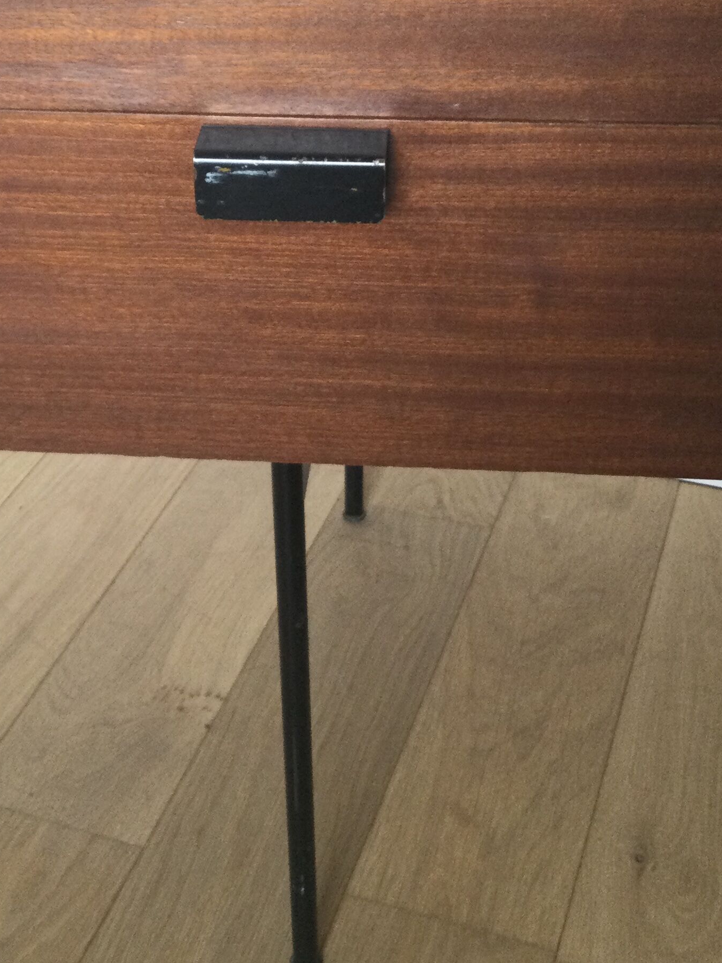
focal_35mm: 56
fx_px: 1558
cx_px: 296
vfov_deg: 34.1
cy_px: 345
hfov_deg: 26.1
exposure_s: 1/33
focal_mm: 3.3
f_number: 2.4
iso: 100
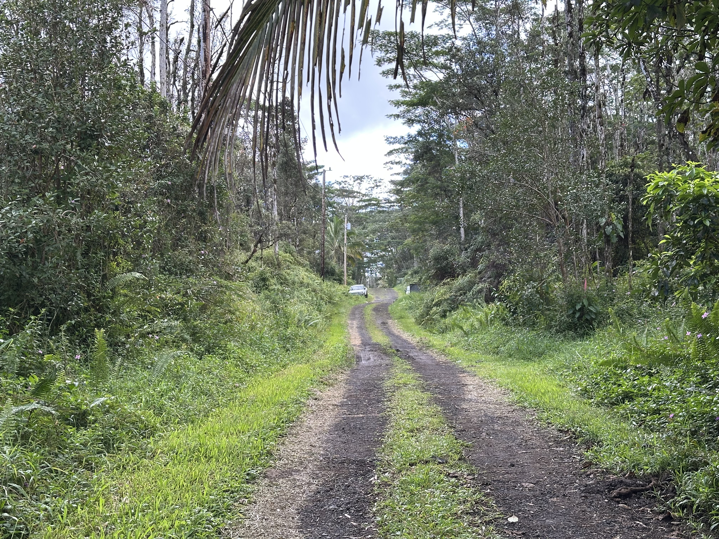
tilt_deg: +2.2
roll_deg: -0.3
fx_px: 997
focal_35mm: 48
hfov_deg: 39.7
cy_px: 270
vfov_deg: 30.3
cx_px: 360
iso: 64
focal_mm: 6.86
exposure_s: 1/399
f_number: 1.78
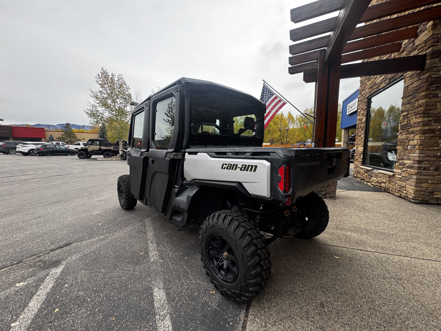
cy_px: 166
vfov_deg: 85.7
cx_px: 220
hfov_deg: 102.1
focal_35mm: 14
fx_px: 178
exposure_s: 1/284
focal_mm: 2.22
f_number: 2.2
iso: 40
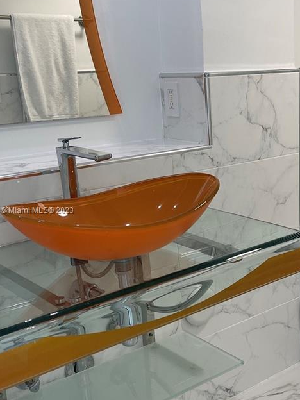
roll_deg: +1.4
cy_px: 211
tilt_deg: -13.9
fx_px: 578
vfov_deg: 38.2
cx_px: 245
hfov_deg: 28.4
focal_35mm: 50
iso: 50
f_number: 1.6
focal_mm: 5.1
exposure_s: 1/120
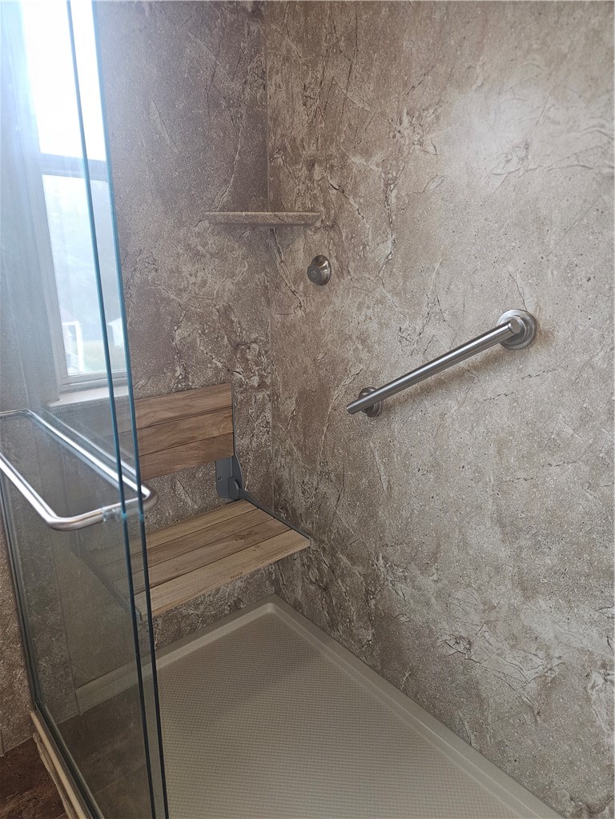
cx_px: 308
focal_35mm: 23
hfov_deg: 58.9
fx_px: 545
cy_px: 410
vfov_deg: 73.9
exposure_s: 1/120
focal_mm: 5.4
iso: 400
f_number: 1.8
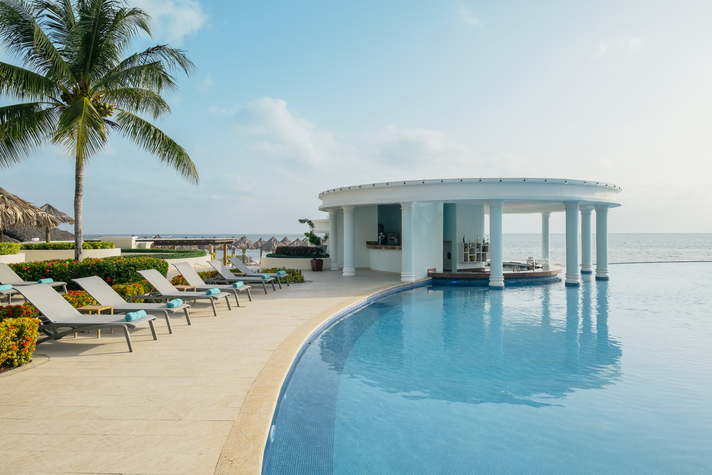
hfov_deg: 76.1
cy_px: 238
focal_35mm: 23
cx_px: 356
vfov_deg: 55.1
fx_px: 455
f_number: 9
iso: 320
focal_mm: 15.1
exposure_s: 1/1000
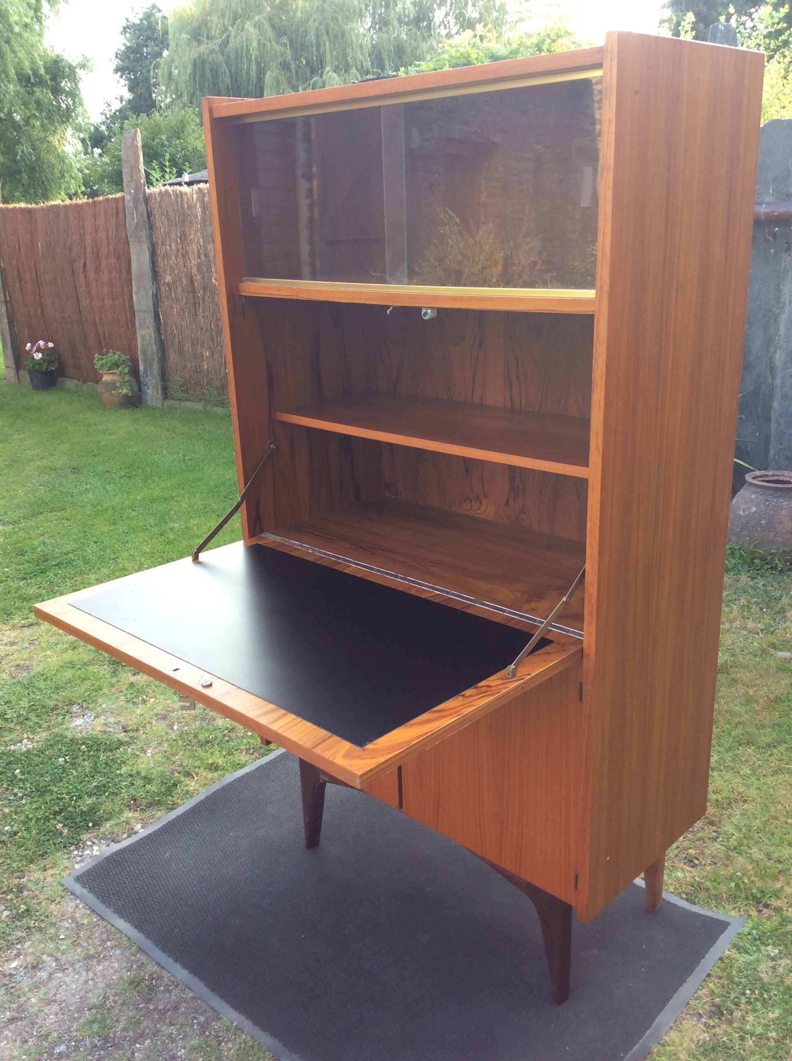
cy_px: 530
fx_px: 979
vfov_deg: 56.9
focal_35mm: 32
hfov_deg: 44.1
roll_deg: +2.2
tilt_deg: -20.1
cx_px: 396
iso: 32
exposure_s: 1/50
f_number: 2.4
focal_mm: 3.3
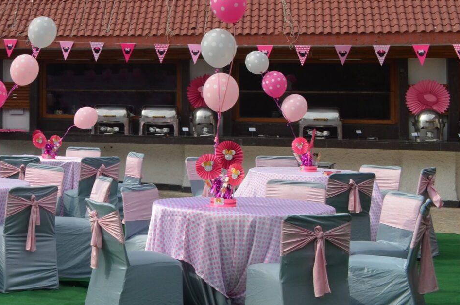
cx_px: -153
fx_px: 931
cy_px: 31
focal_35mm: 73
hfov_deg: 24.0
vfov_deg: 18.3
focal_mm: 18
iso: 140
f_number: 8
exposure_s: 1/250
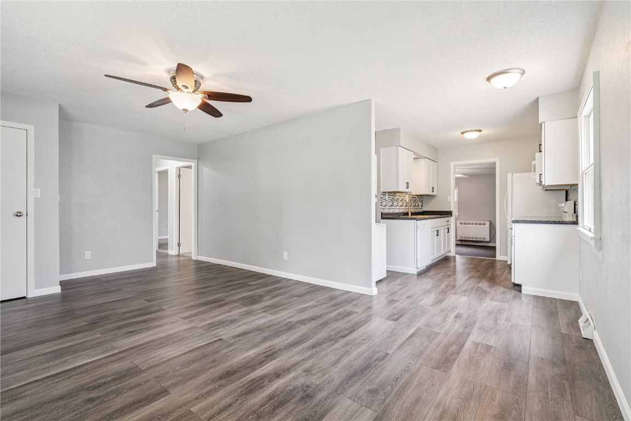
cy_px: 210
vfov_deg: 73.7
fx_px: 280
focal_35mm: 16
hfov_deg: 96.7
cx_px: 316
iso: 800
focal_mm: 16
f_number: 9
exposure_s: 1/30
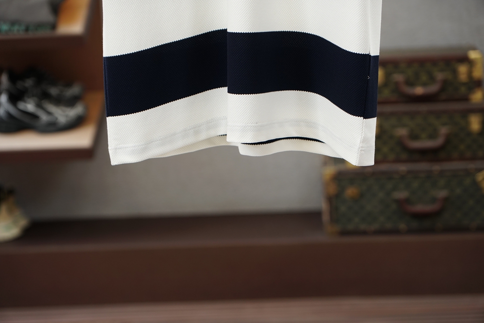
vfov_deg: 13.6
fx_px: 1351
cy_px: 162
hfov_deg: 20.3
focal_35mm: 100
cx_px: 242
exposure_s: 1/125
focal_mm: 67
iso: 320
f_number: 3.5
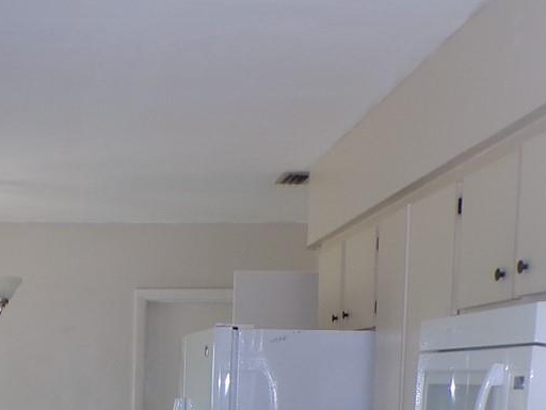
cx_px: 54
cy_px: 590
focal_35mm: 75
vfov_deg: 17.8
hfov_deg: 25.2
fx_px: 1183
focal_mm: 4.3
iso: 100
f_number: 4.4
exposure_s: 1/38
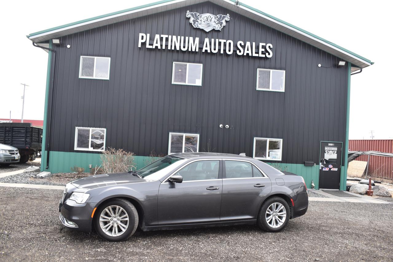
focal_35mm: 30
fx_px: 328
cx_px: 196
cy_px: 131
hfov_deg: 61.9
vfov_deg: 43.6
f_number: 5.6
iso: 200
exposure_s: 1/250
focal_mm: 20
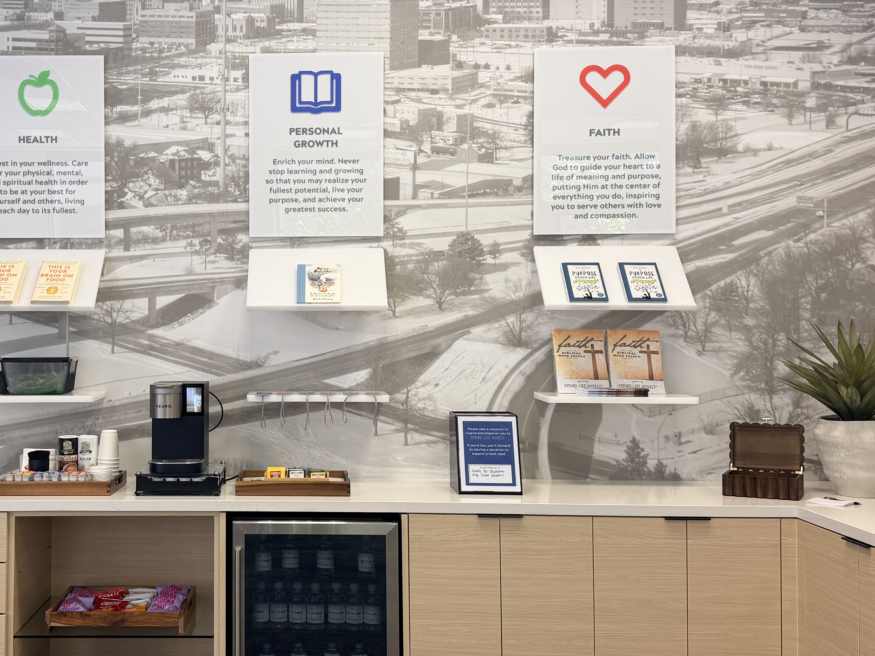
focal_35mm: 43
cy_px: 316
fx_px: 1087
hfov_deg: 42.9
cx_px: 259
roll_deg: +0.9
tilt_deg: +1.5
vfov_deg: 33.6
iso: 80
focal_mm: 6.76
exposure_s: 1/120
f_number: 1.78
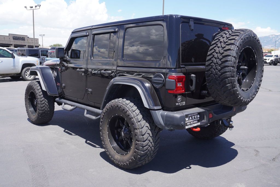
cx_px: 140
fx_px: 257
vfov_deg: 40.0
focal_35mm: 33
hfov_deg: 57.2
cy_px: 94
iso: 100
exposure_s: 1/160
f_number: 6.3
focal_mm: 22
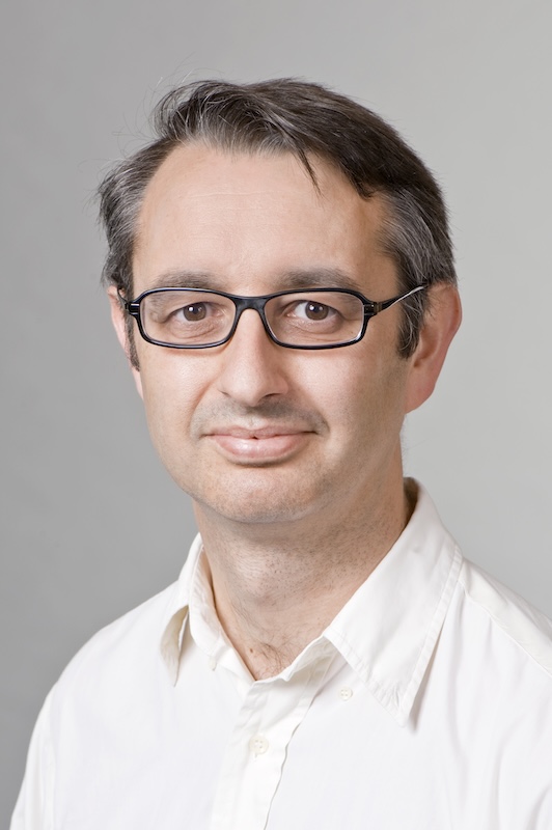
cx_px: 276
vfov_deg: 19.5
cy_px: 415
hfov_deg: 13.0
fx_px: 2419
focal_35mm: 105
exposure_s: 1/160
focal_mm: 105
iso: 200
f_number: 11
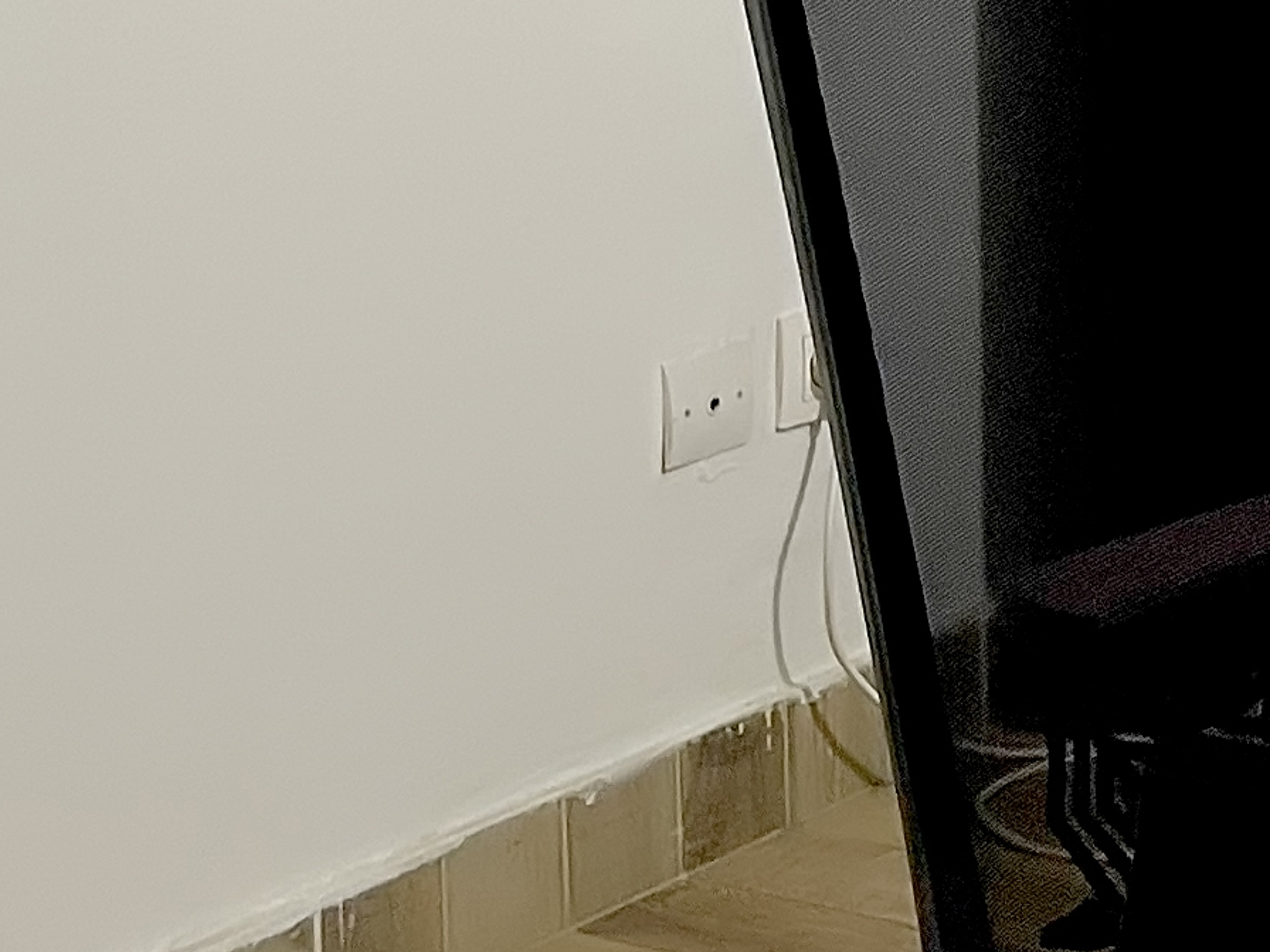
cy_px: -401
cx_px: 2452
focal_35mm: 117
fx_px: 4293
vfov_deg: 12.2
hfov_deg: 14.3
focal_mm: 4.2
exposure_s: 1/50
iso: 100
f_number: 1.6
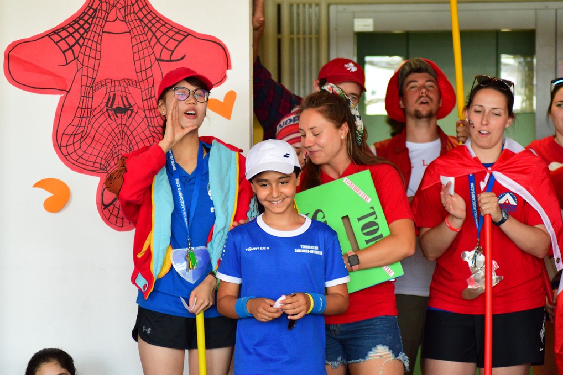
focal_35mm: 166
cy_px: 187
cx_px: 281
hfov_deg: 12.4
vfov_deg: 8.3
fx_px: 2596
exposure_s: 1/250
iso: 2800
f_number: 4
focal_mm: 110
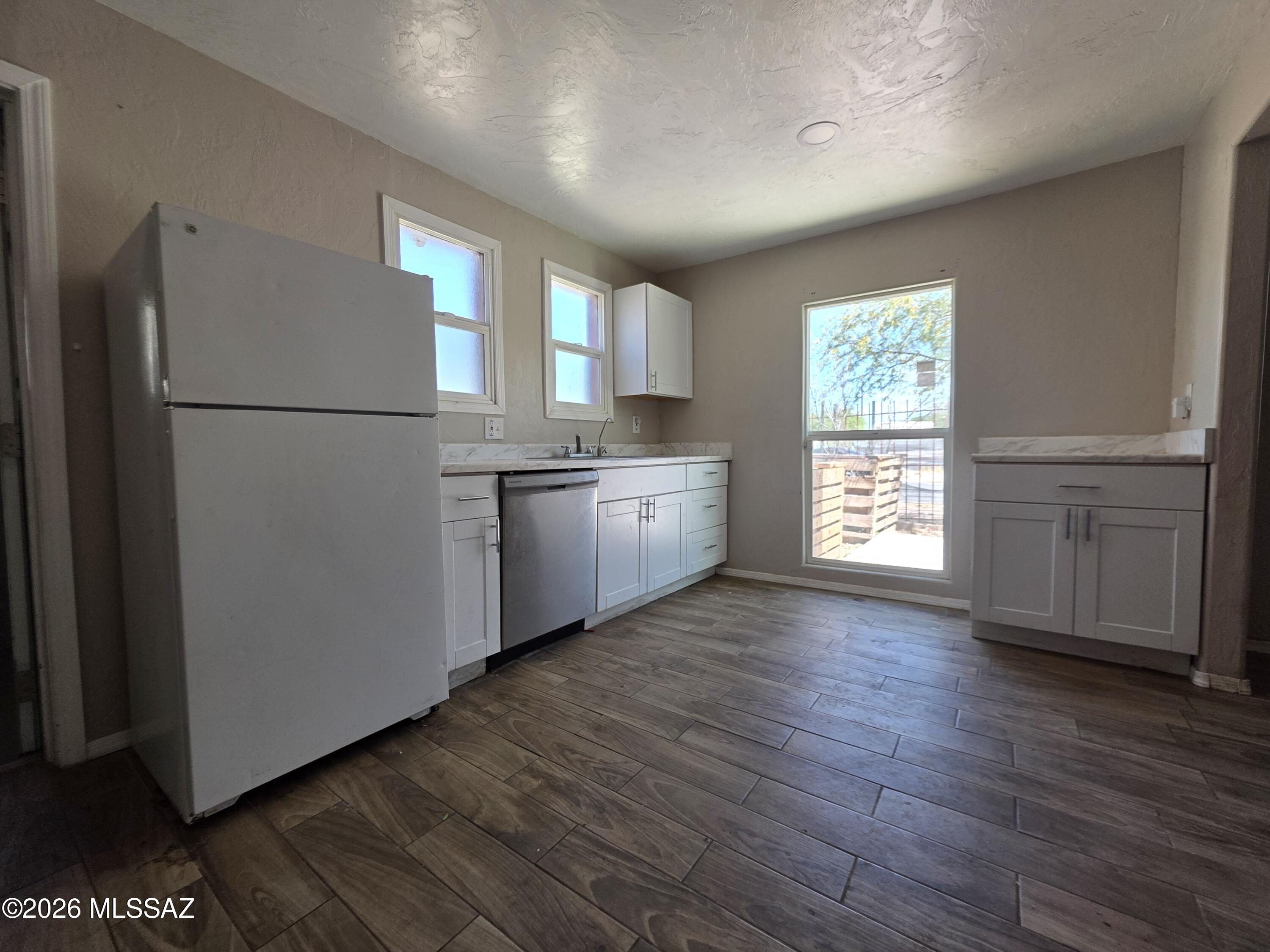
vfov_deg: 89.9
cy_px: 476
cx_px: 635
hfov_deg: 106.2
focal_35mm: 13
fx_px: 477
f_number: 1.9
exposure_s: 1/120
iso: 50
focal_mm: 2.2
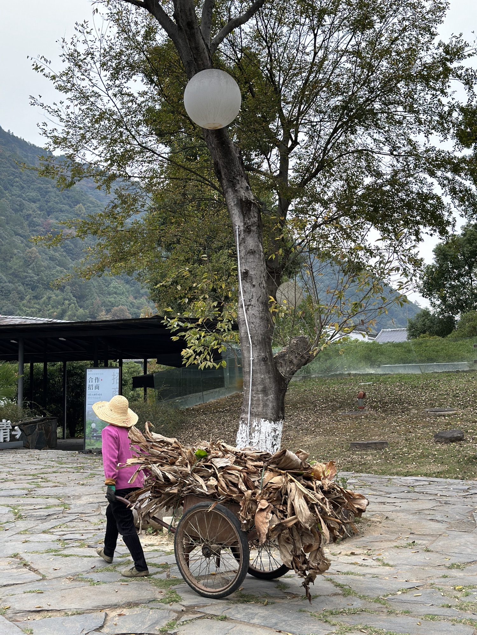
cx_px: 238
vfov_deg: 39.7
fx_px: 882
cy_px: 318
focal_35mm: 48
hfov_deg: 30.3
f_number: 1.78
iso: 64
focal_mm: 6.86
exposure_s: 1/191
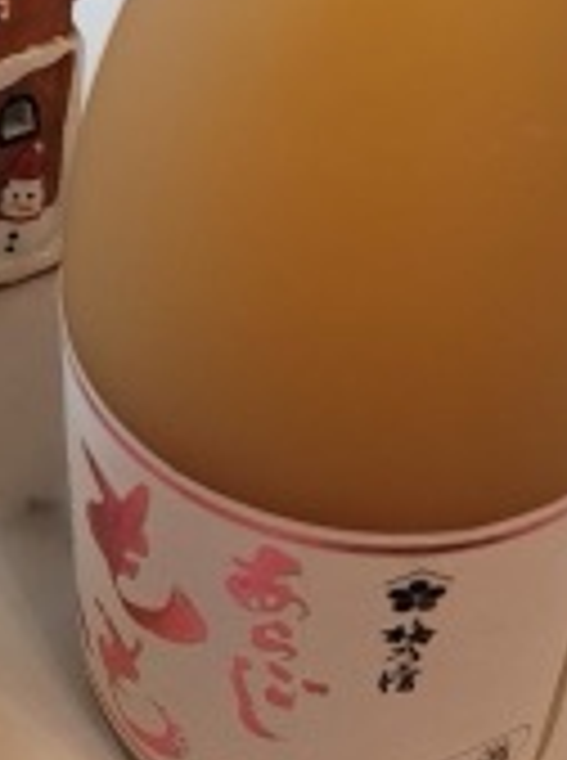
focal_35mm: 74
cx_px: -22
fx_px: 1622
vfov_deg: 25.8
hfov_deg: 19.2
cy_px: 126
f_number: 1.8
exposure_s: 1/60
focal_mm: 5.4
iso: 160
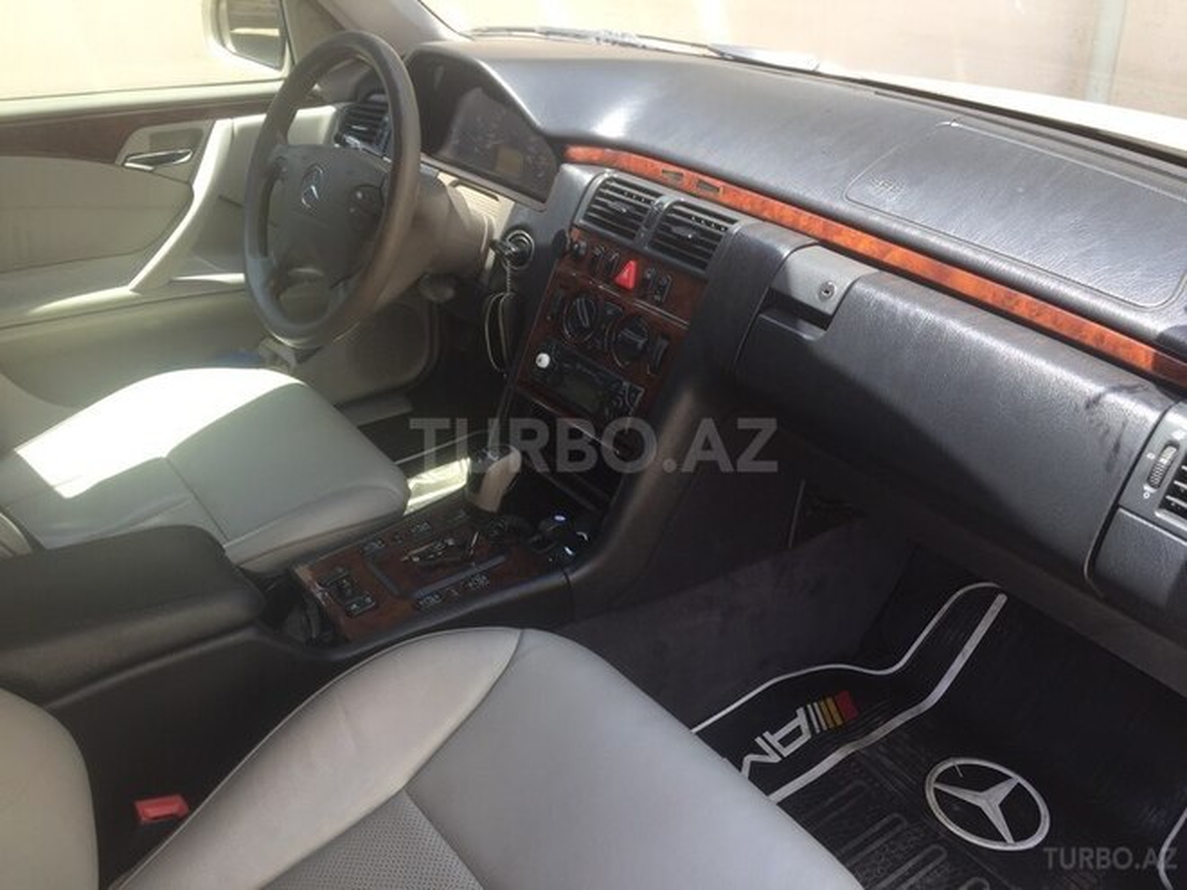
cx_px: 594
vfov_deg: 48.2
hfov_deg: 61.7
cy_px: 445
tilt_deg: -26.6
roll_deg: -3.4
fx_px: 994
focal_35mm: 29
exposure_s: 1/220
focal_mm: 4.15
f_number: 2.2
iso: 32
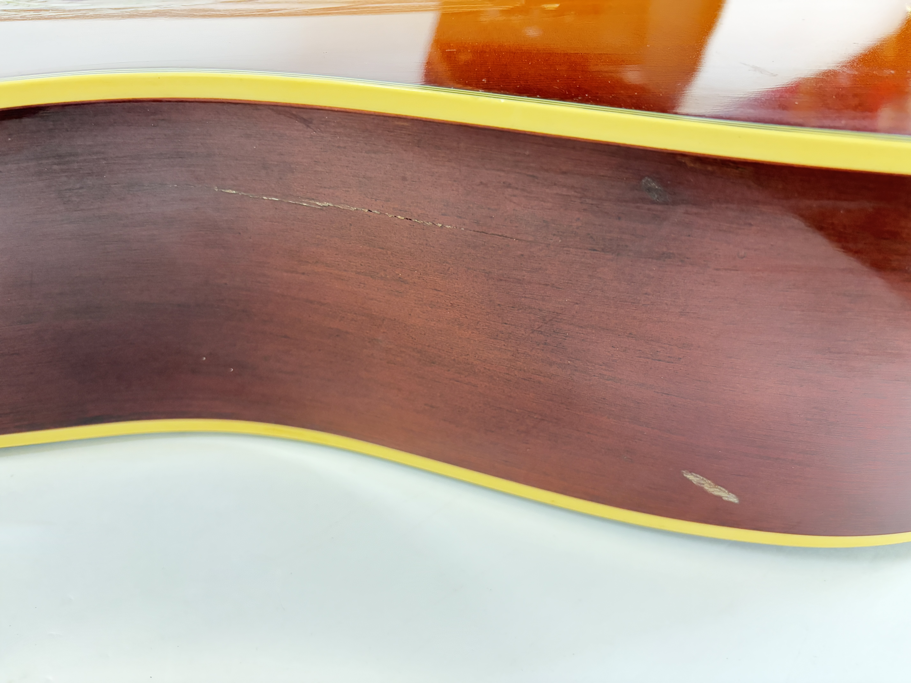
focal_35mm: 26
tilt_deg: -35.9
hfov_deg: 67.3
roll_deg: -4.0
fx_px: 684
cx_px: 456
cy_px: 342
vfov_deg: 53.1
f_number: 1.6
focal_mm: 5.96
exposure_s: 1/50
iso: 400
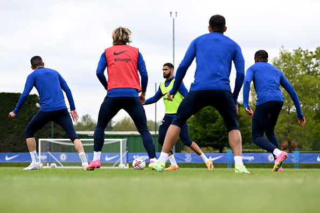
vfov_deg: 11.0
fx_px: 1111
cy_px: 106
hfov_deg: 16.4
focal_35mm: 125
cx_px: 160
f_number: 4
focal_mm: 125
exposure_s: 1/2000
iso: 500
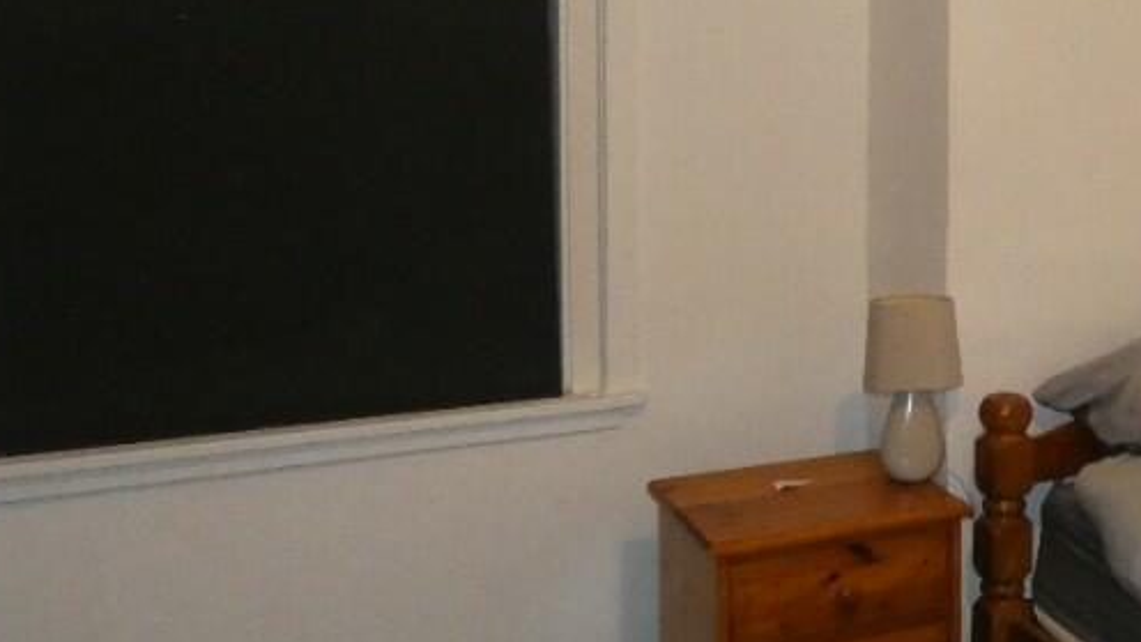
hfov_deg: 40.5
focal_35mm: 45
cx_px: 1111
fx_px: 1361
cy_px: 173
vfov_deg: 26.2
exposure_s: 1/60
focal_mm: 3.6
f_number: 2.8
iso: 800
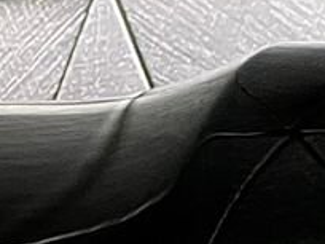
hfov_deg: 4.4
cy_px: -373
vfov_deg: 3.2
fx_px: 4253
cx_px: -53
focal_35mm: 453
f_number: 2.8
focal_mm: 9
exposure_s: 1/46
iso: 800
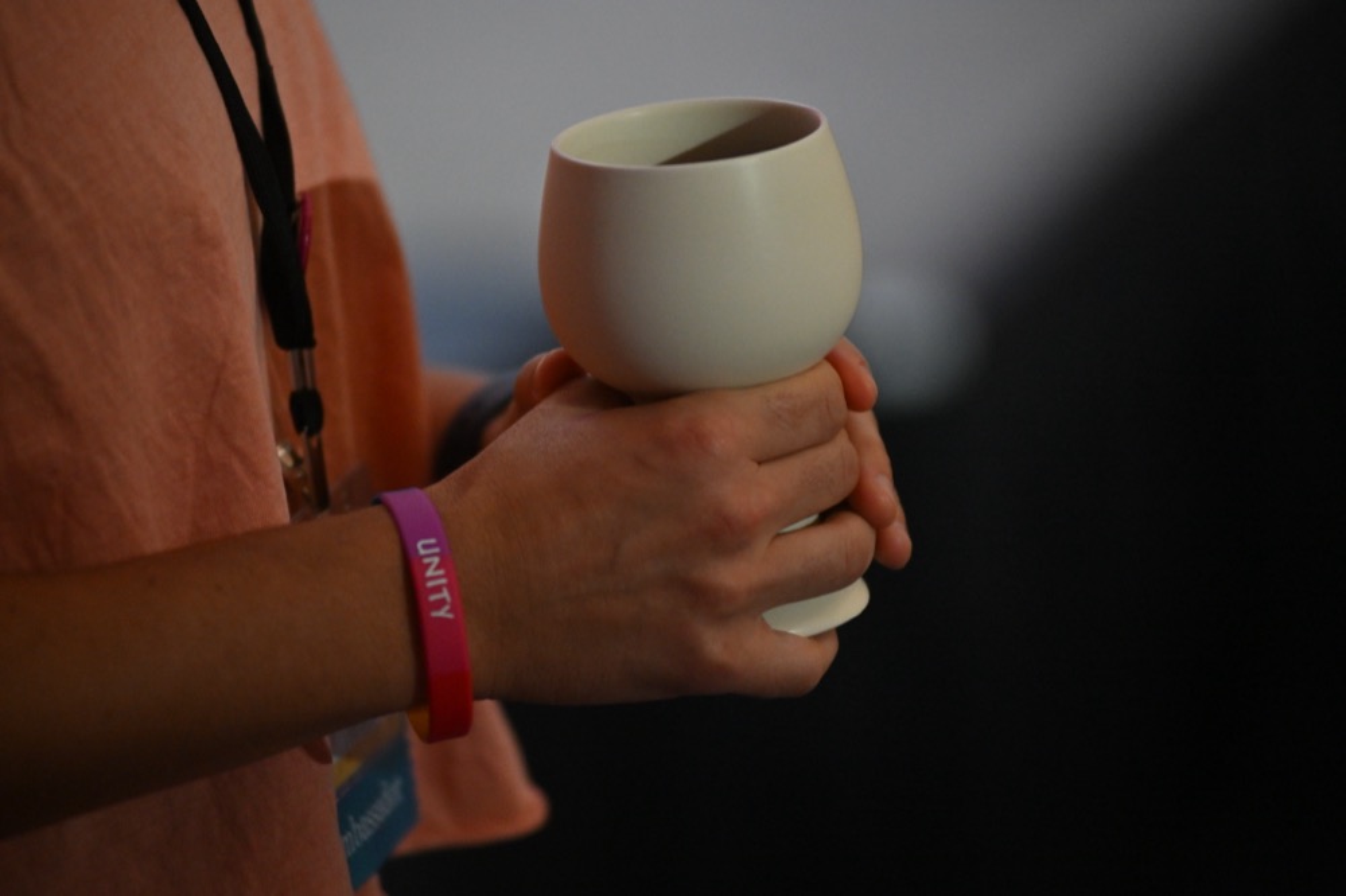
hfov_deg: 10.3
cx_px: 673
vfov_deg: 6.9
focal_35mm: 200
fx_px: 7475
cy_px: 448
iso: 2500
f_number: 2.8
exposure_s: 1/100
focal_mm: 200
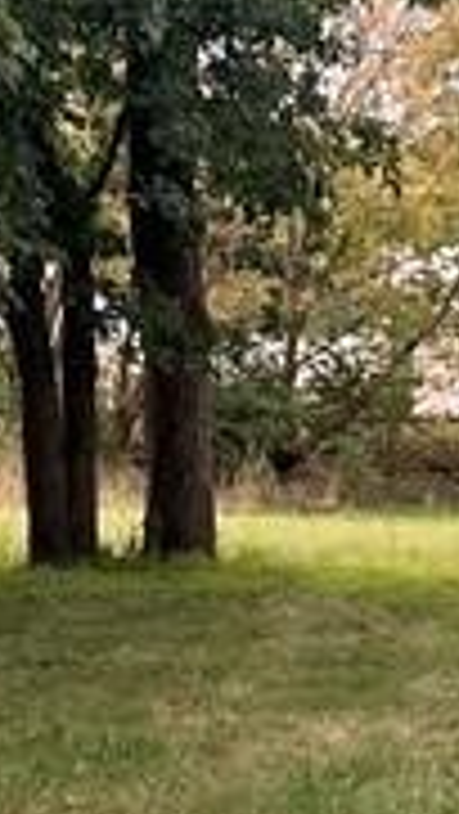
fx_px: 3457
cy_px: 454
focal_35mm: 160
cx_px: 360
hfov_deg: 7.6
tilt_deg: -1.1
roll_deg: -1.1
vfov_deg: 13.4
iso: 50
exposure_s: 1/526
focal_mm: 5.7
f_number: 1.5
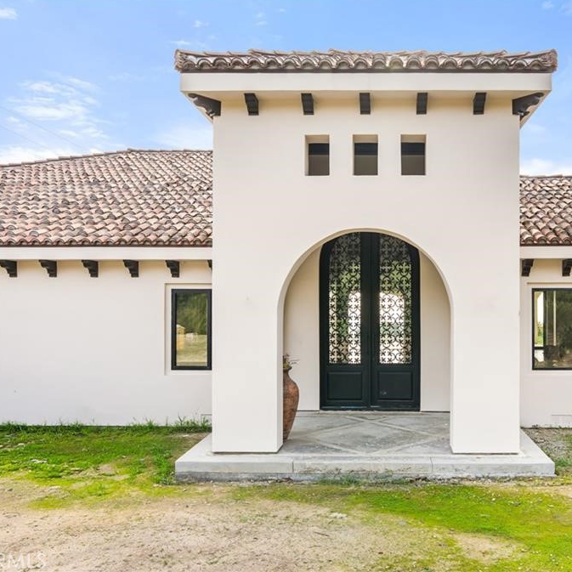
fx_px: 580
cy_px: 283
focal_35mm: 31
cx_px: 375
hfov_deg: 51.7
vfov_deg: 52.5
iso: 100
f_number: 9
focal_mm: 24
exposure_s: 1/80
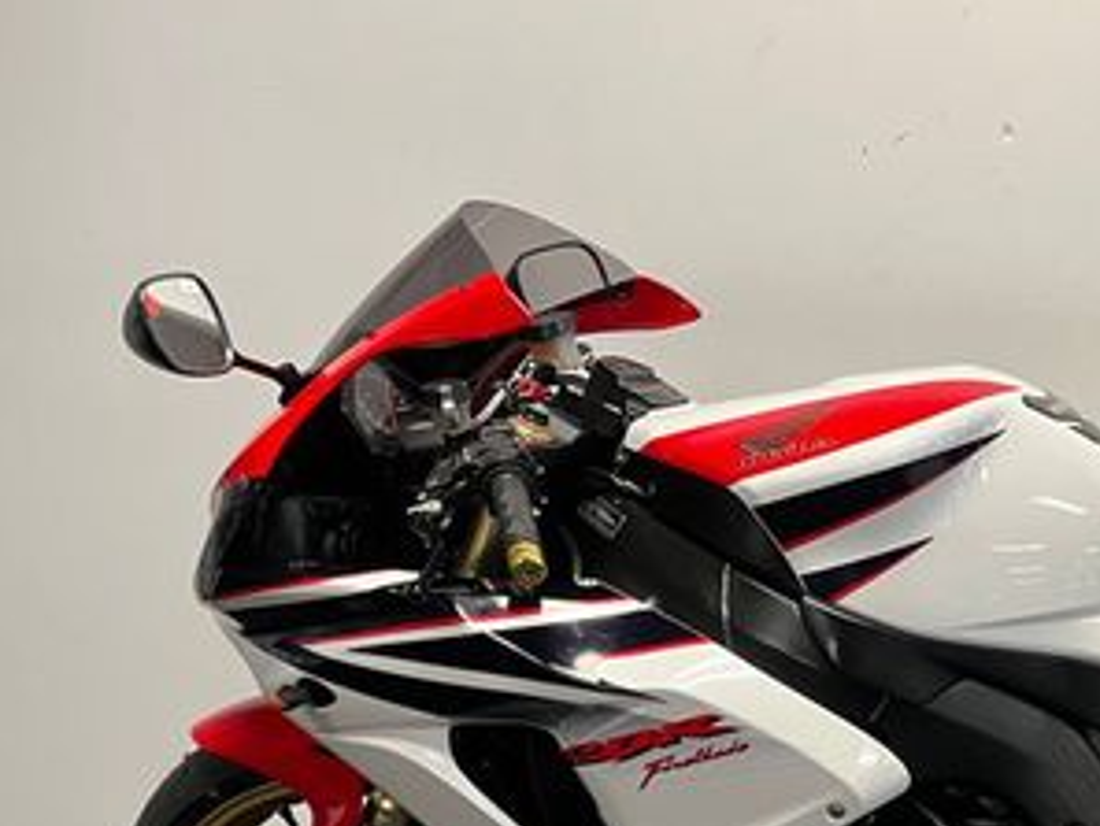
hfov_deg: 31.6
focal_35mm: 56
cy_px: 733
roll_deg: -2.2
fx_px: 1780
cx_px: 1111
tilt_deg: -8.2
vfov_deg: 25.4
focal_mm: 5.1
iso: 80
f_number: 1.6
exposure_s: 1/50
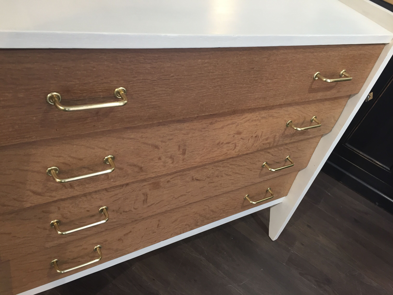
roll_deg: -21.6
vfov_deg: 48.2
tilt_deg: -40.1
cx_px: 196
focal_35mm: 29
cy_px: 148
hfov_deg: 61.7
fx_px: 329
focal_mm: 4.15
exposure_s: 1/33
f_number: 2.2
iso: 100
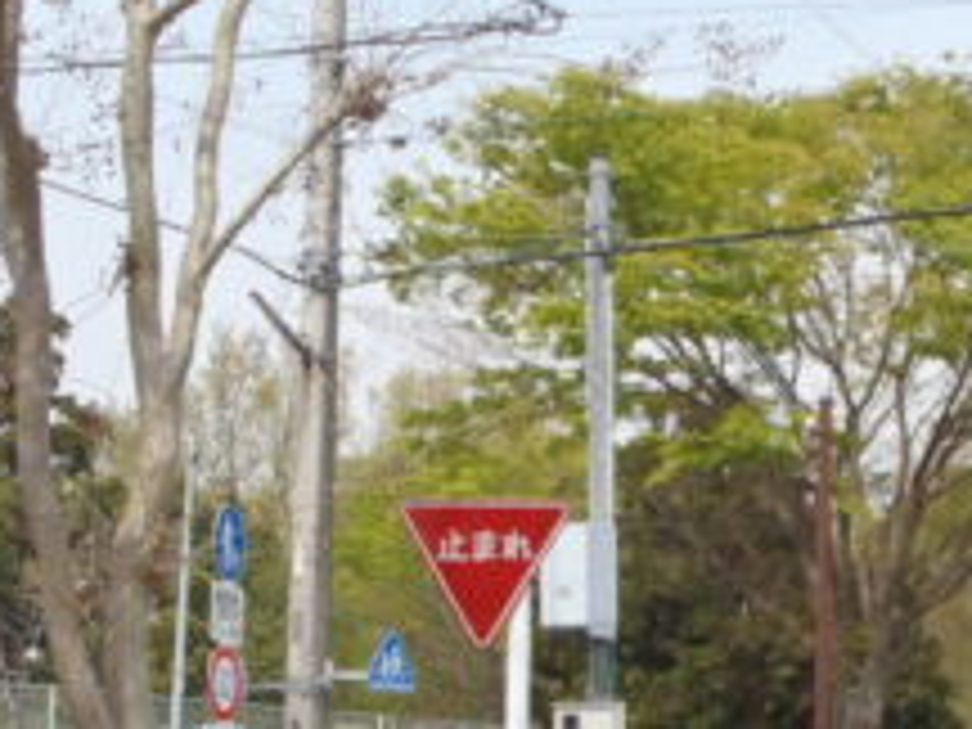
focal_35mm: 100
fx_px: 2808
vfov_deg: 14.6
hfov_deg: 18.8
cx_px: 1107
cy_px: 662
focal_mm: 6.45
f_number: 4.5
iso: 80
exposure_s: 1/320
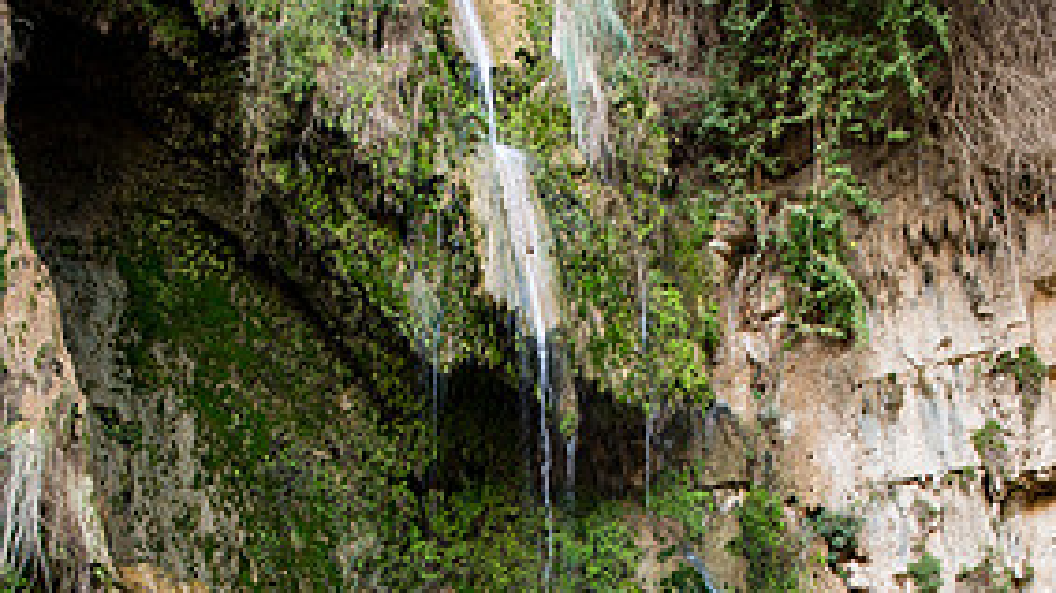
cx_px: 552
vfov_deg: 25.2
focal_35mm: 40
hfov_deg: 50.5
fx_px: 1120
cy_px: 794
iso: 200
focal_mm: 24
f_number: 2.8
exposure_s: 1/50
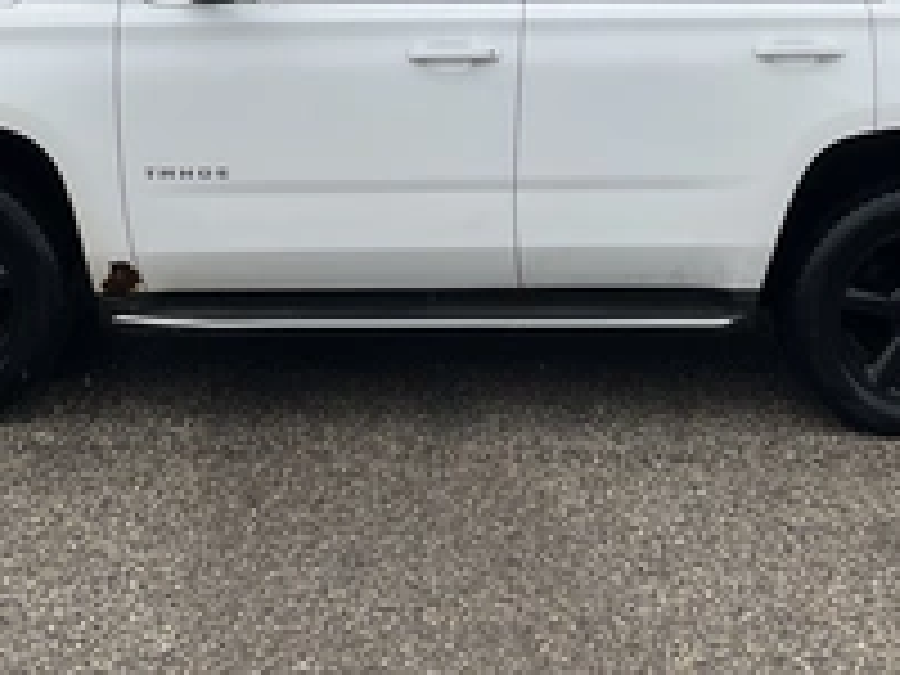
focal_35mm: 58
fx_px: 1508
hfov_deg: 33.2
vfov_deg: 24.7
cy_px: 112
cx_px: 428
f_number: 1.8
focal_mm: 3
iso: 25
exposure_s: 1/606
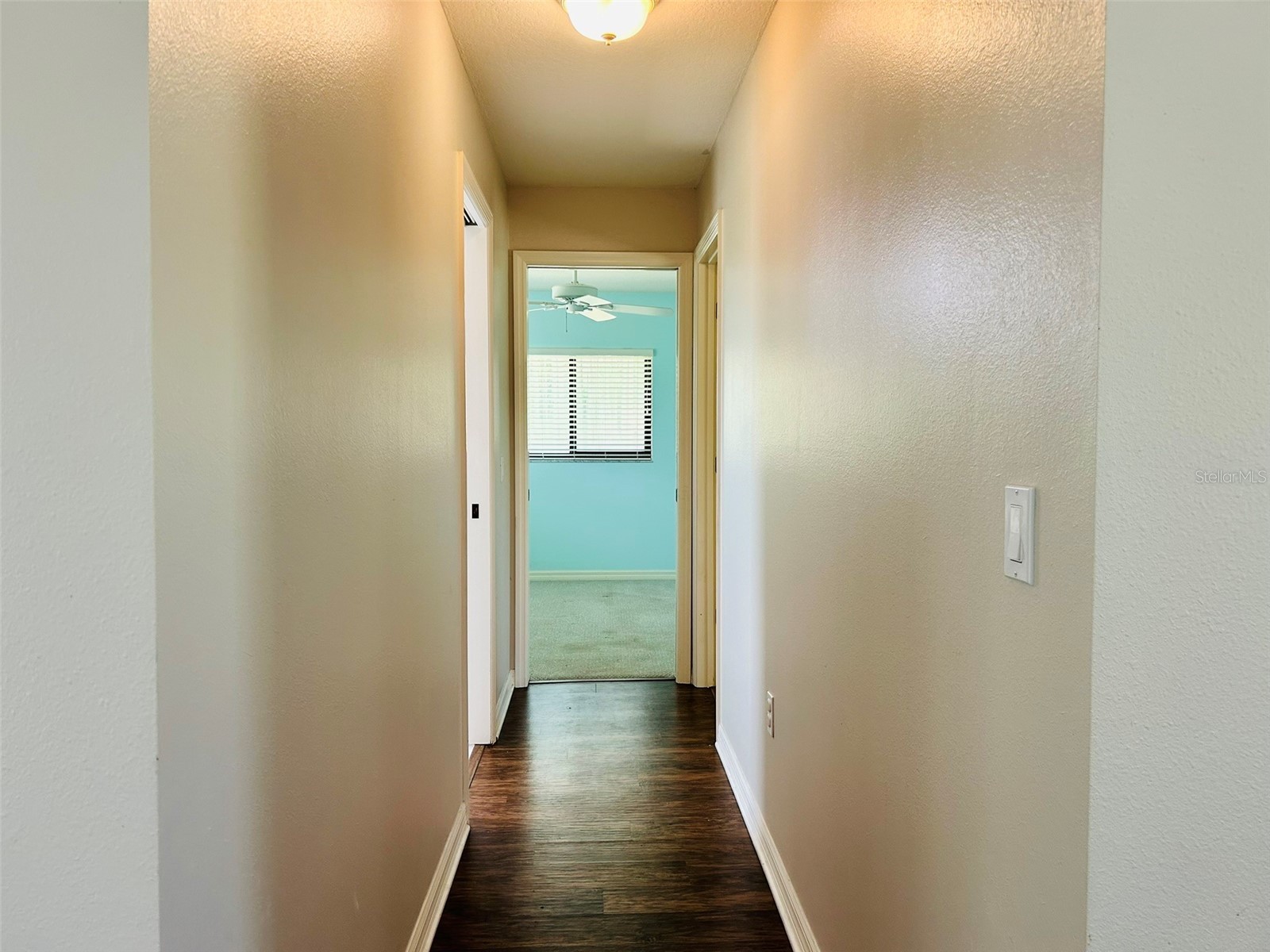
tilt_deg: -1.7
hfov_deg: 67.3
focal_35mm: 26
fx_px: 954
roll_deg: +0.2
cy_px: 476
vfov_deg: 53.1
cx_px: 635
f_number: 1.5
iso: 125
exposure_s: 1/120
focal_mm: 5.7
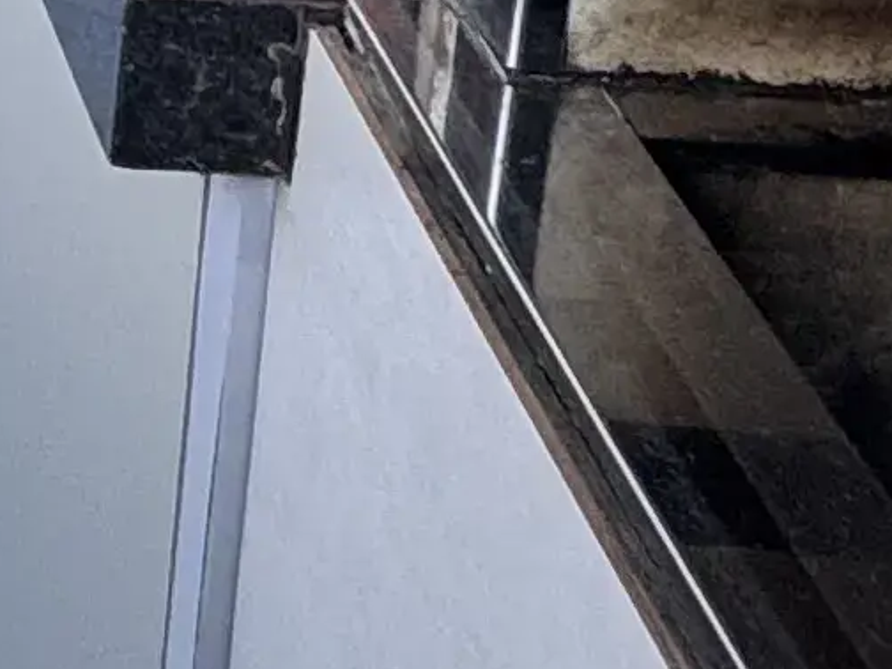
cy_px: -1048
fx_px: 2886
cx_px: -1004
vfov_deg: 10.8
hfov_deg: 14.1
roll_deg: -0.1
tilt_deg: -14.2
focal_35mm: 112
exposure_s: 1/120
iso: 100
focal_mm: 2.22
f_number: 2.2
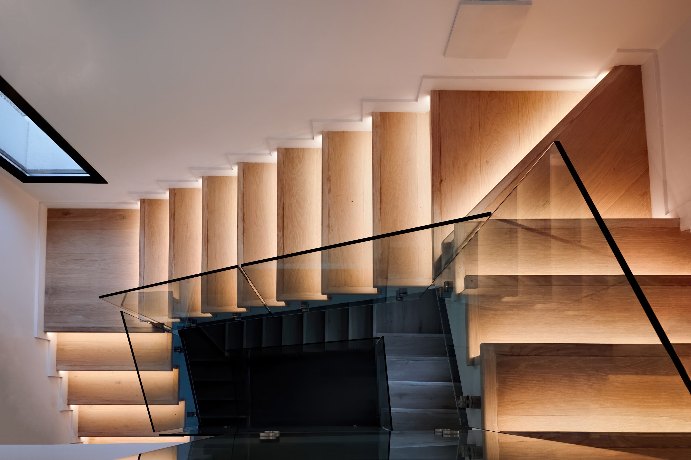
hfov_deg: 72.6
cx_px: 346
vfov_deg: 52.1
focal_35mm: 24
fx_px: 470
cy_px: 230
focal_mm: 24.5
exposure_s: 1/50
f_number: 8
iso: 400
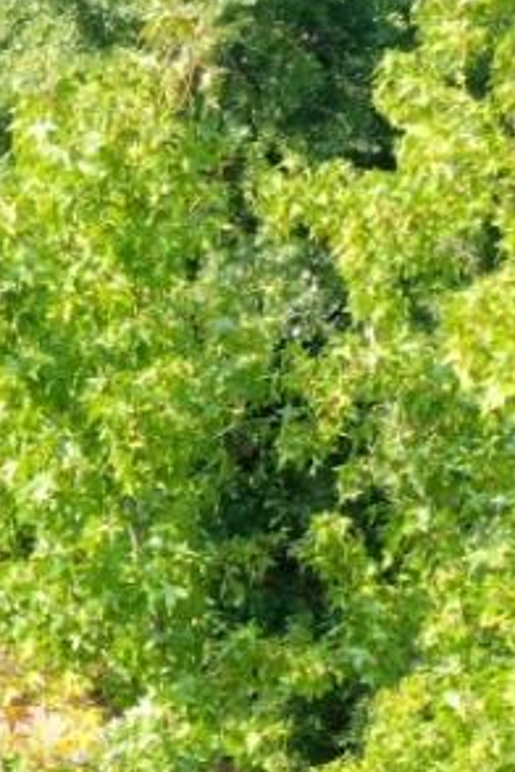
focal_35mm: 143
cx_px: -851
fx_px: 3068
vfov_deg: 13.8
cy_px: 1003
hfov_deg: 8.5
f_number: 7.1
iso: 100
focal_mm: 10.26
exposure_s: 1/50
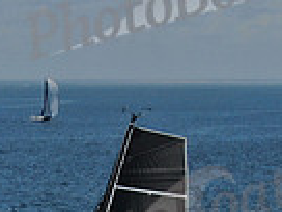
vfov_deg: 7.1
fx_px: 1670
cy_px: 369
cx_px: -93
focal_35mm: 205
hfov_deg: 9.5
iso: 100
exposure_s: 1/1600
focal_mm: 8.6
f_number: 3.8
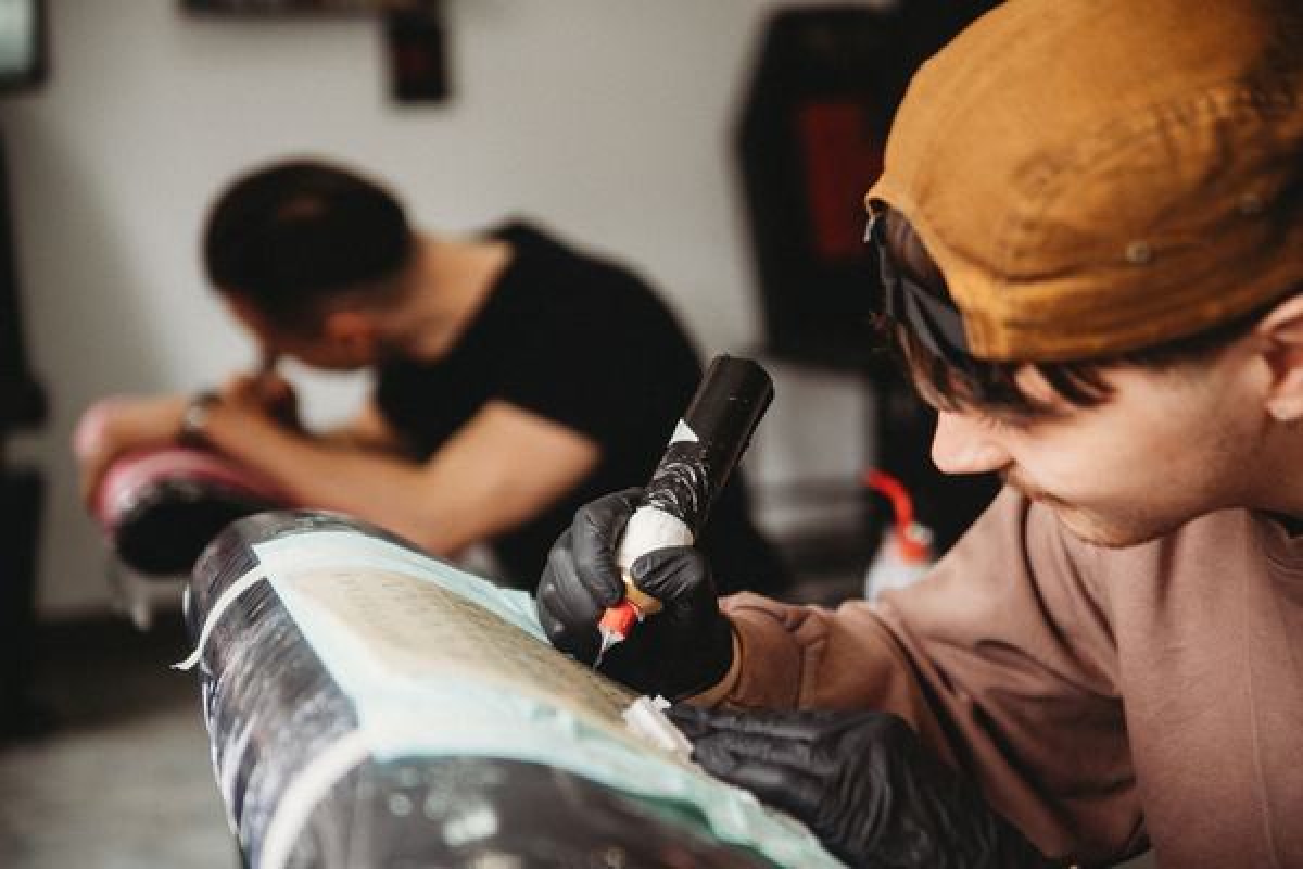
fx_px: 1810
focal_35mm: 50
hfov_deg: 39.6
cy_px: 434
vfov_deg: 27.0
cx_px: 652
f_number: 3.2
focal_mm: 50
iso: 250
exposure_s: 1/160
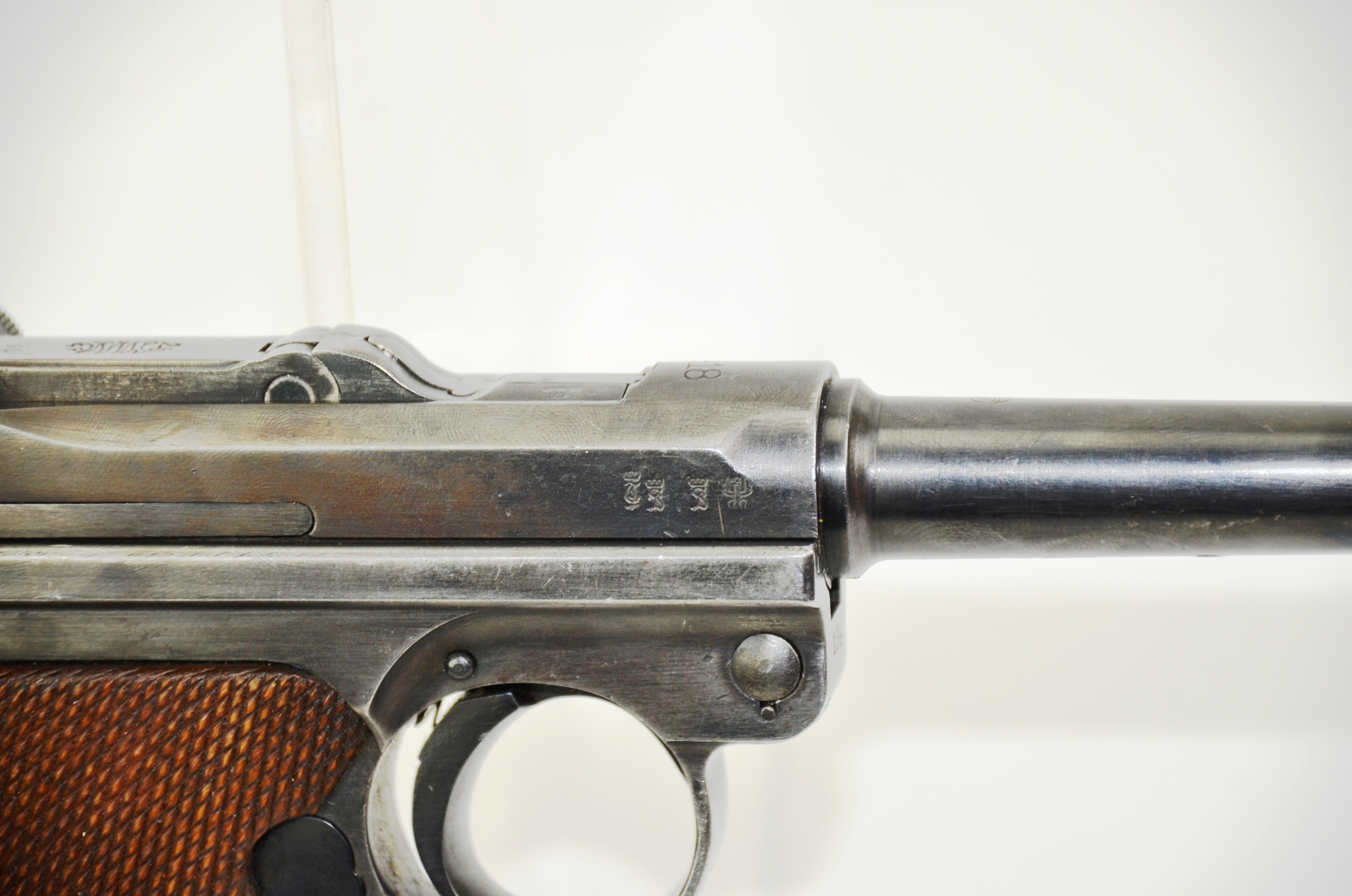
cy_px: 448
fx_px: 7589
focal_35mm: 202
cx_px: 676
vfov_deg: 6.8
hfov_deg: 10.2
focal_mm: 135
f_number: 5.6
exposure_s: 1/125
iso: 320
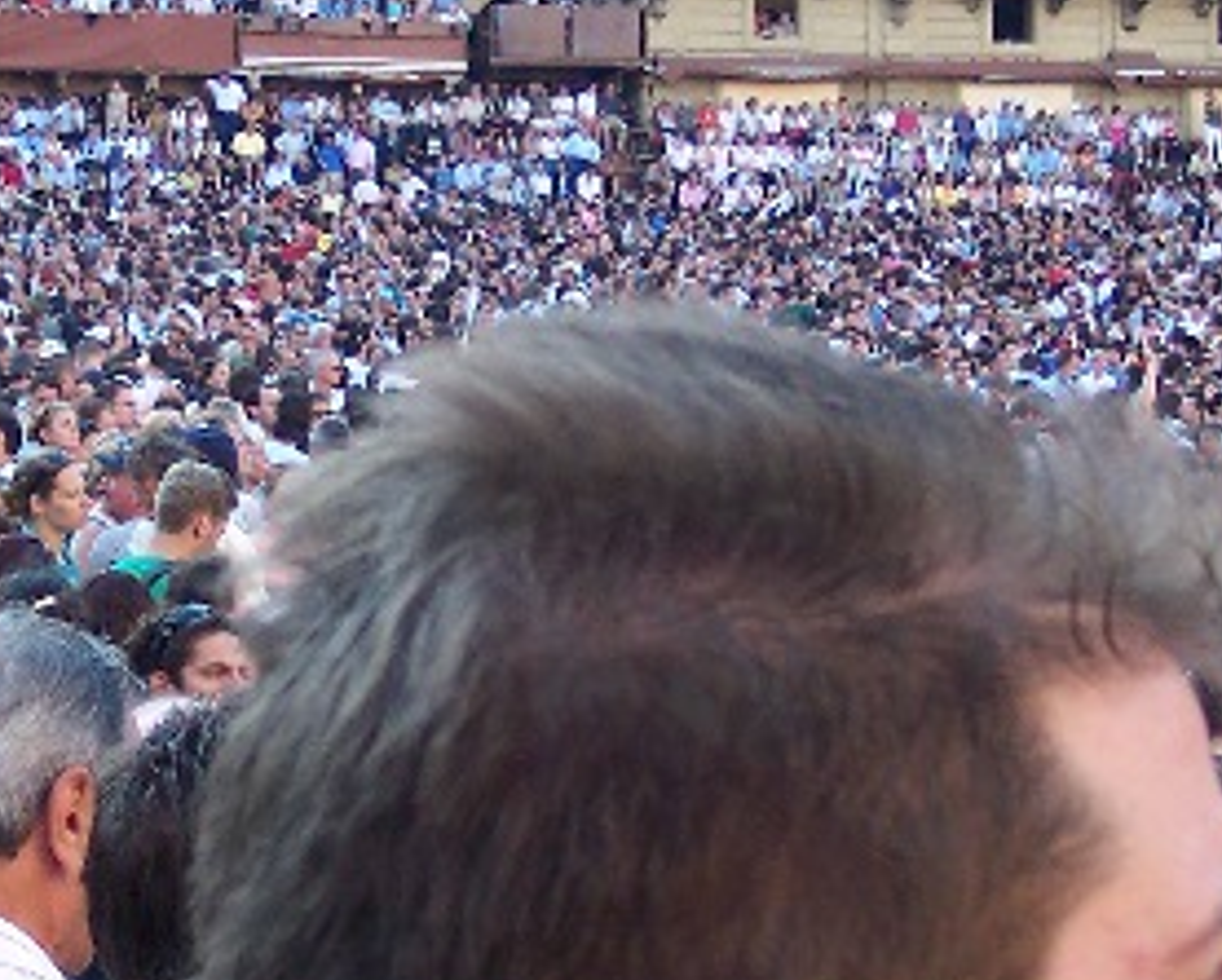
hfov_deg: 17.9
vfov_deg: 14.4
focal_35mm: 107
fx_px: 3873
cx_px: 503
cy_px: 322
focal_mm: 8
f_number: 2.8
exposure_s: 1/180
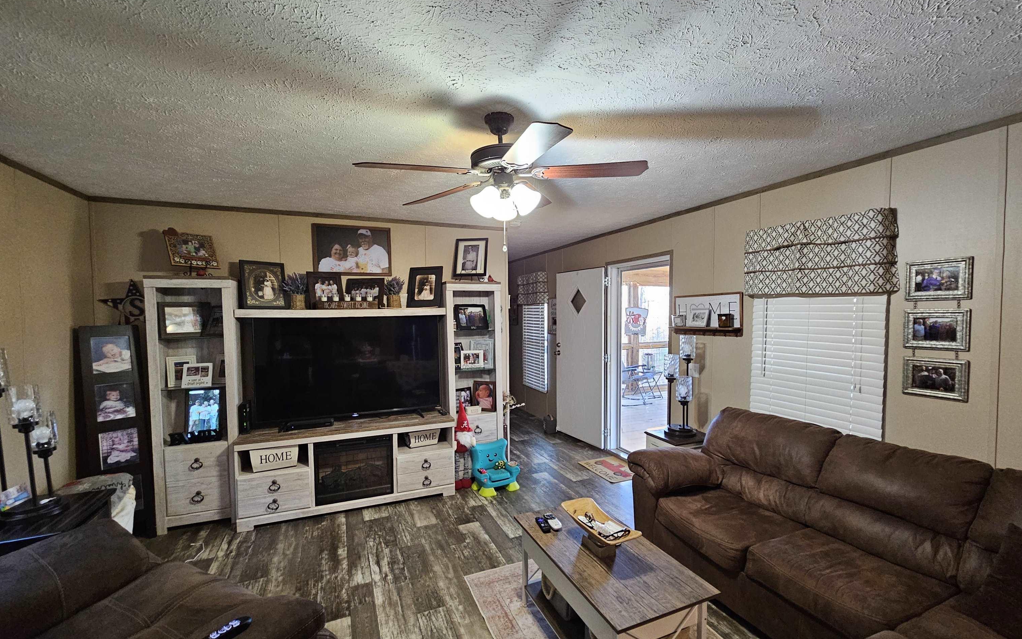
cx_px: 518
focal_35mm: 14
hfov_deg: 105.3
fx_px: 390
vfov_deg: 78.6
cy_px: 337
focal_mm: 2.2
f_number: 2.2
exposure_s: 1/30
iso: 400
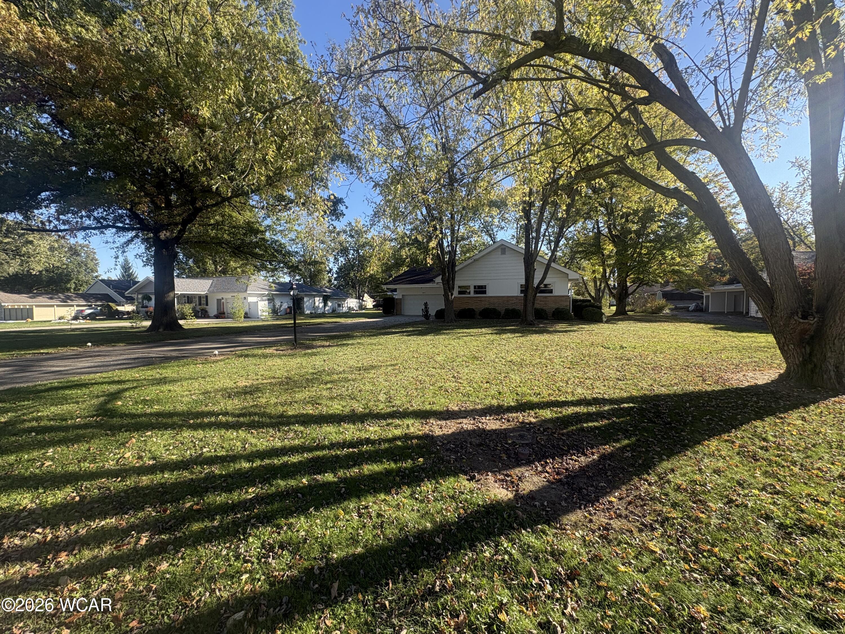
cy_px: 317
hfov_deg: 102.1
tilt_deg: -2.4
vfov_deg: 85.7
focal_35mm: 14
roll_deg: +2.0
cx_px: 422
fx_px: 342
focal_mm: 2.22
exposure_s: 1/565
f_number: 2.2
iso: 40
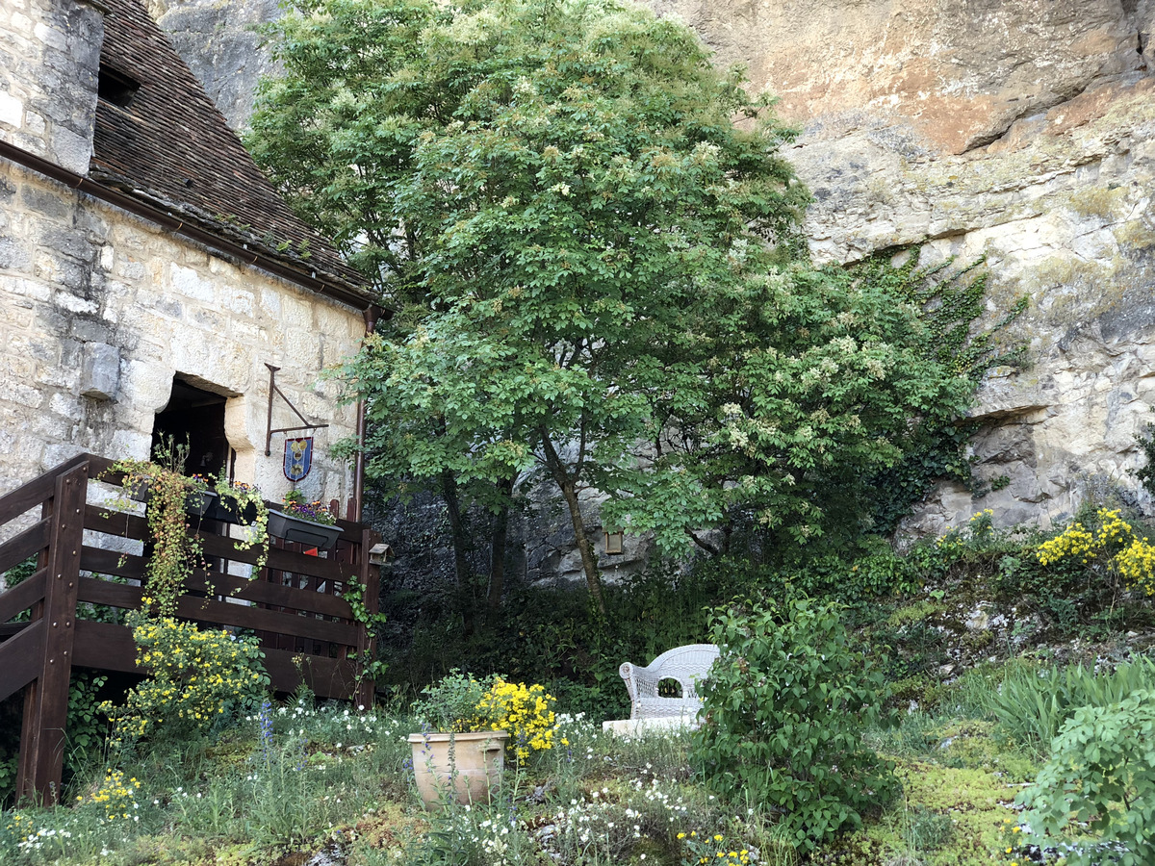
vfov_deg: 28.0
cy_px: 433
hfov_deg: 36.8
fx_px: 1735
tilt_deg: +15.5
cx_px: 578
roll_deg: -0.5
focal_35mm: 52
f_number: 2.4
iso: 32
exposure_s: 1/60
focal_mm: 6
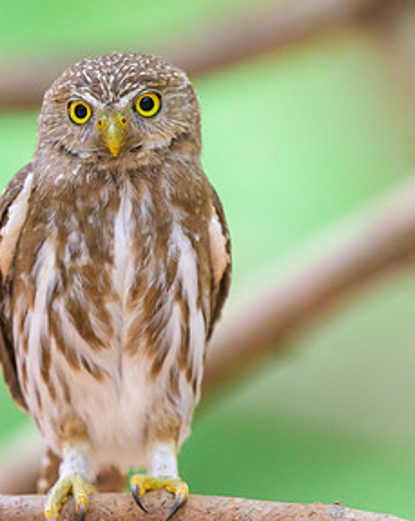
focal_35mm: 1091
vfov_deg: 1.8
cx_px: 180
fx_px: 16777
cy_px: 247
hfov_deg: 1.4
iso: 2000
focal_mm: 400
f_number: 2.8
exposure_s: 1/1250
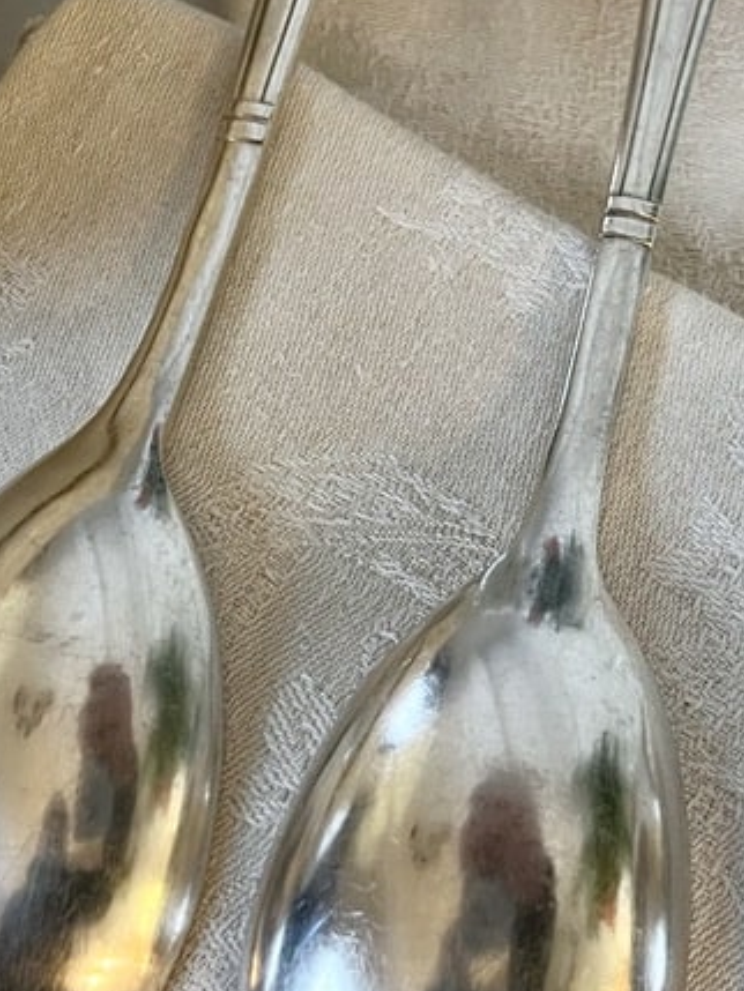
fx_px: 1776
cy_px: 584
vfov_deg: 31.1
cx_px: 467
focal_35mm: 62
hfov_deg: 23.6
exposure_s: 1/50
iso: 320
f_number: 1.5
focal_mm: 5.7
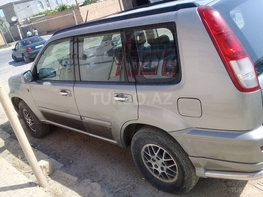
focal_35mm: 31
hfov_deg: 58.4
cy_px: 98
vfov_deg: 45.4
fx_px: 236
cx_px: 132
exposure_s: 1/762
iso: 50
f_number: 2.2
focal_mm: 3.3
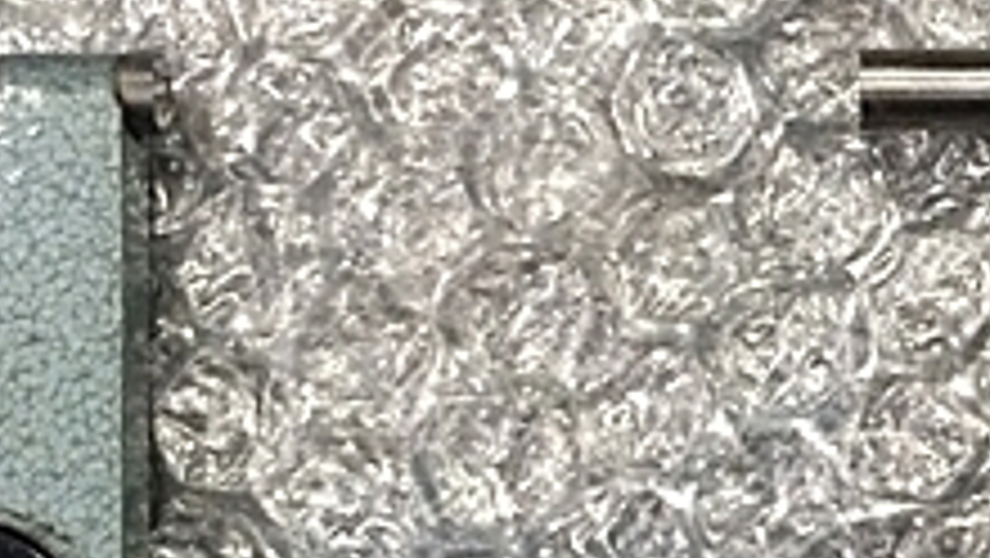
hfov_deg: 22.1
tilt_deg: -81.1
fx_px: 2416
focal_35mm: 92
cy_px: 446
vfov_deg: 13.1
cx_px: 1035
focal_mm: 4.15
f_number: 2.2
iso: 200
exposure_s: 1/30
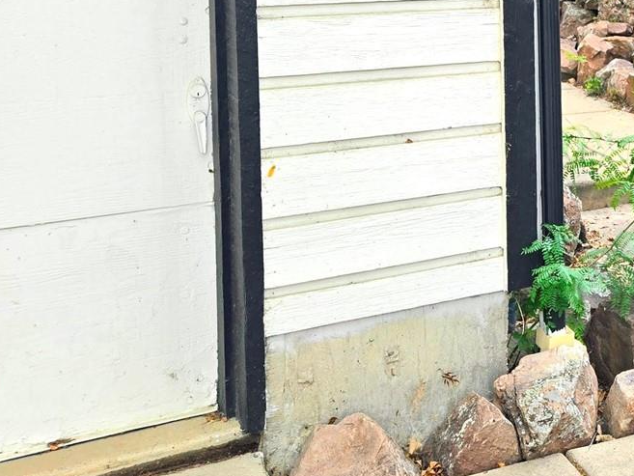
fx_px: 1026
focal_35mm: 56
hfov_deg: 29.8
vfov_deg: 24.8
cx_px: 745
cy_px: -4
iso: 50
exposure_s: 1/180
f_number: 1.8
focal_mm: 5.4
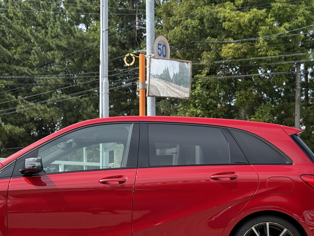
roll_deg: +0.3
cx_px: 97
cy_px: 183
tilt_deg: +1.3
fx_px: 762
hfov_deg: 23.2
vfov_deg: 17.4
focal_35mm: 84
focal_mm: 6.76
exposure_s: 1/2577
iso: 80
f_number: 1.78
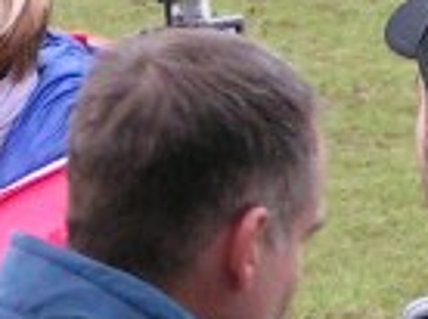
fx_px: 11738
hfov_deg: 2.1
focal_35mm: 951
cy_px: -28
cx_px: -378
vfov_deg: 1.6
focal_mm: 25.1
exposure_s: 1/200
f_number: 3.5
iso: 125
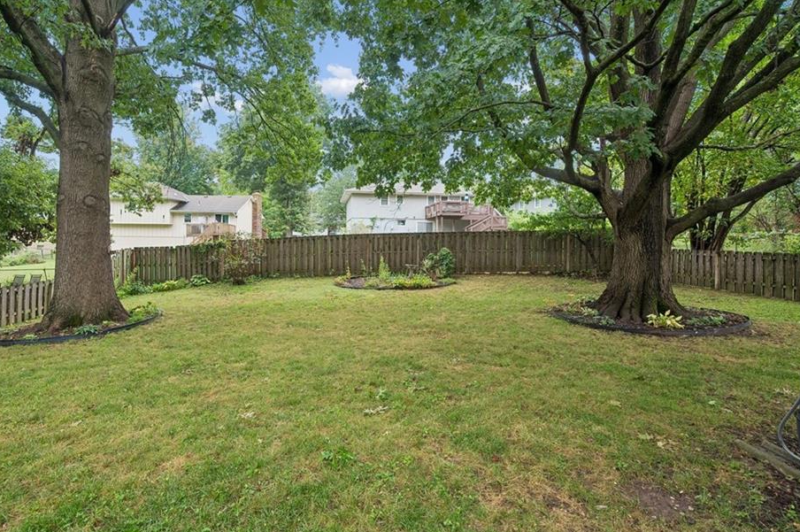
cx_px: 365
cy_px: 244
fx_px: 390
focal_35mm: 18
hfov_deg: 91.2
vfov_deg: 68.5
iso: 640
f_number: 6.3
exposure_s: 1/60
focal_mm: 15.5
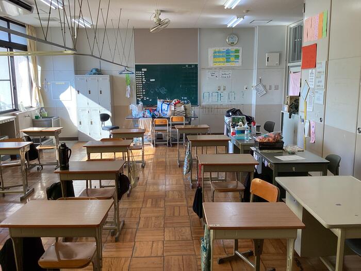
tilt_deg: -14.2
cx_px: 180
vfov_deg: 45.4
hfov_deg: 58.4
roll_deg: +0.4
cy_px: 136
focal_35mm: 31
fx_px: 323
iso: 50
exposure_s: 1/120
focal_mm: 3.3
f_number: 2.4
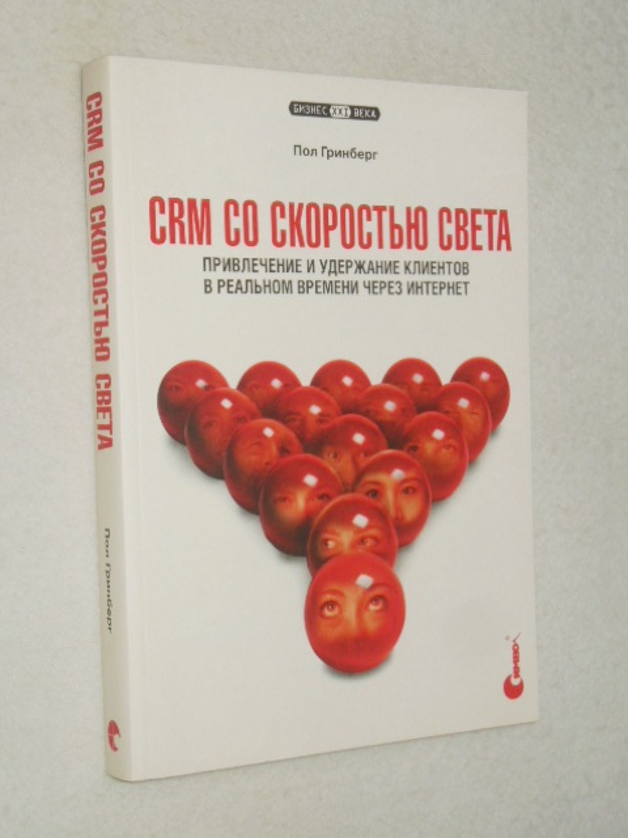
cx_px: 314
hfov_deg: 22.3
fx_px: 1596
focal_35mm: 66
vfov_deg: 29.4
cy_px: 419
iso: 125
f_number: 4.3
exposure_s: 1/60
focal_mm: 11.7
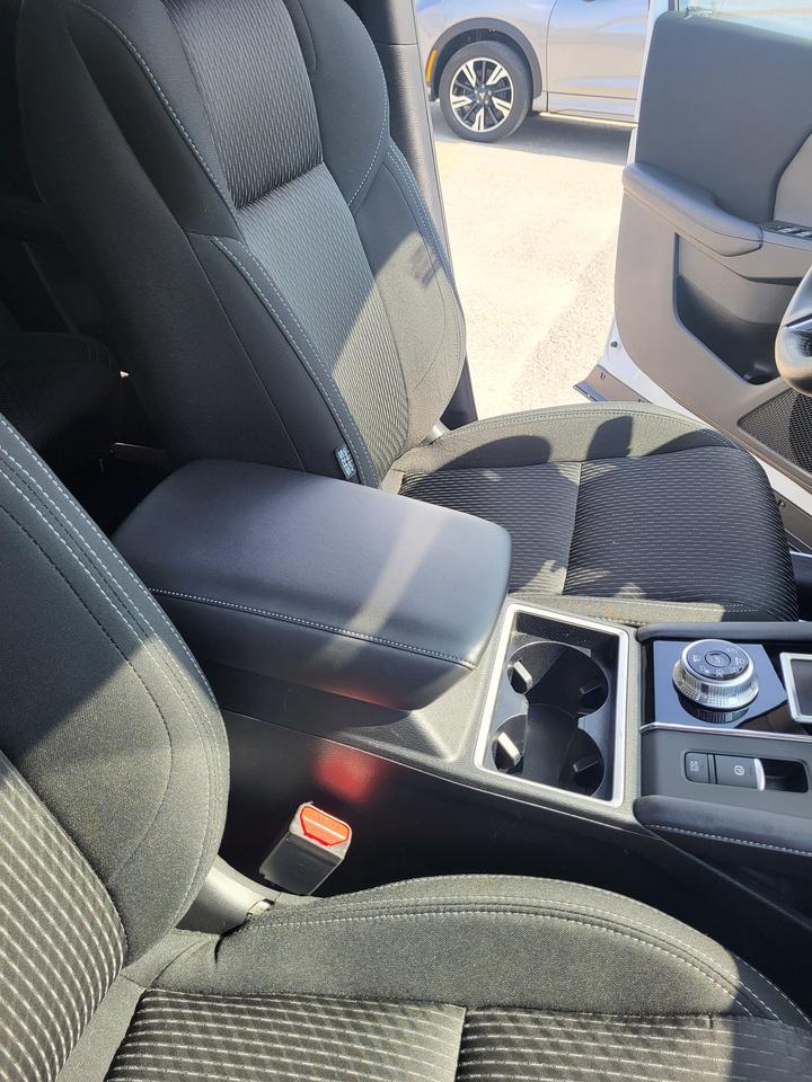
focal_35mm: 26
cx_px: 406
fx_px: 813
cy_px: 541
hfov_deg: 53.1
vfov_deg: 67.3
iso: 40
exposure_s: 1/264
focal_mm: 5.4
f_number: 1.8
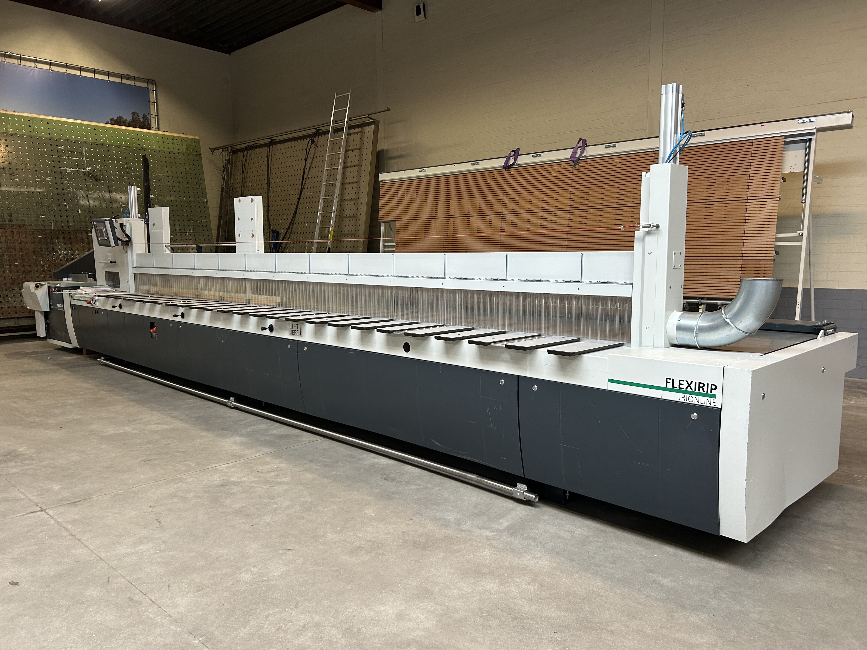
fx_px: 651
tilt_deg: -5.7
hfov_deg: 67.3
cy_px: 325
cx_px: 434
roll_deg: +0.4
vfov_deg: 53.1
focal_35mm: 26
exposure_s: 1/100
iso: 100
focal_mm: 5.7
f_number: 1.5
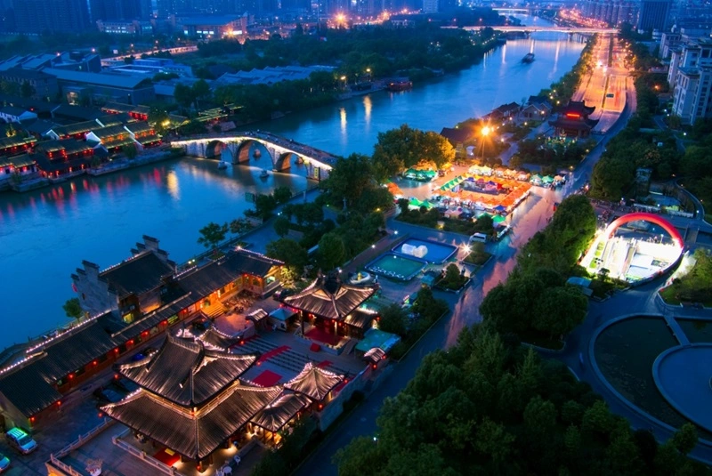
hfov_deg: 61.9
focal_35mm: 30
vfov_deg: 43.7
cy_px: 238
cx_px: 356
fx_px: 594
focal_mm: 20
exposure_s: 3
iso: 100
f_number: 5.6
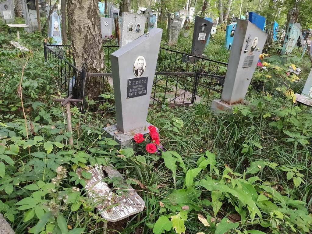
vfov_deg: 53.1
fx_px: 234
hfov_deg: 67.3
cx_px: 156
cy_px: 117
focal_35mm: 26
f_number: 1.75
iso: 222
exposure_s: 1/60
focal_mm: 4.77
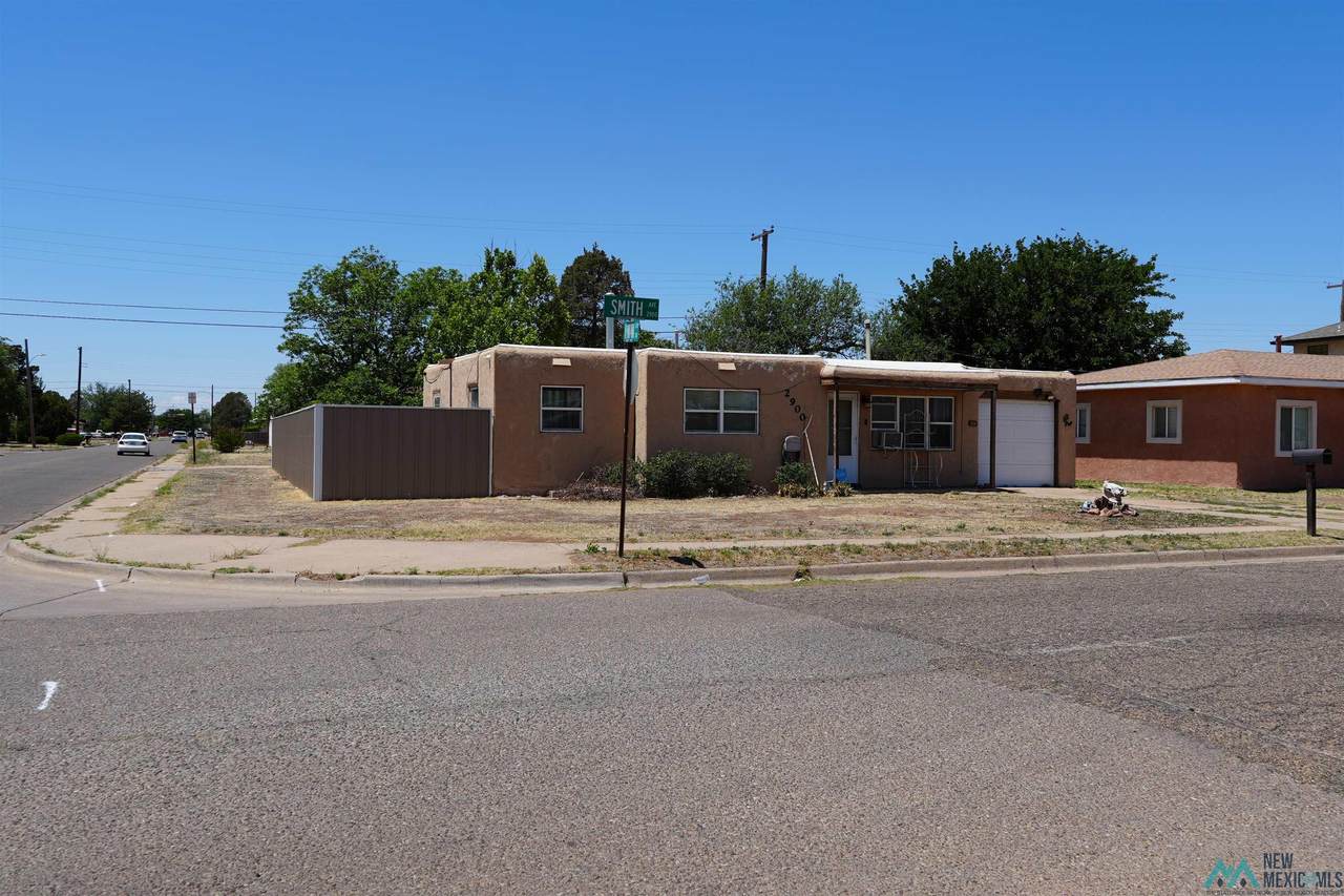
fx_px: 1120
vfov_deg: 43.6
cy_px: 448
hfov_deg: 61.9
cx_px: 672
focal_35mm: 30
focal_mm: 20
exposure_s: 1/1000
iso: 100
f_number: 5
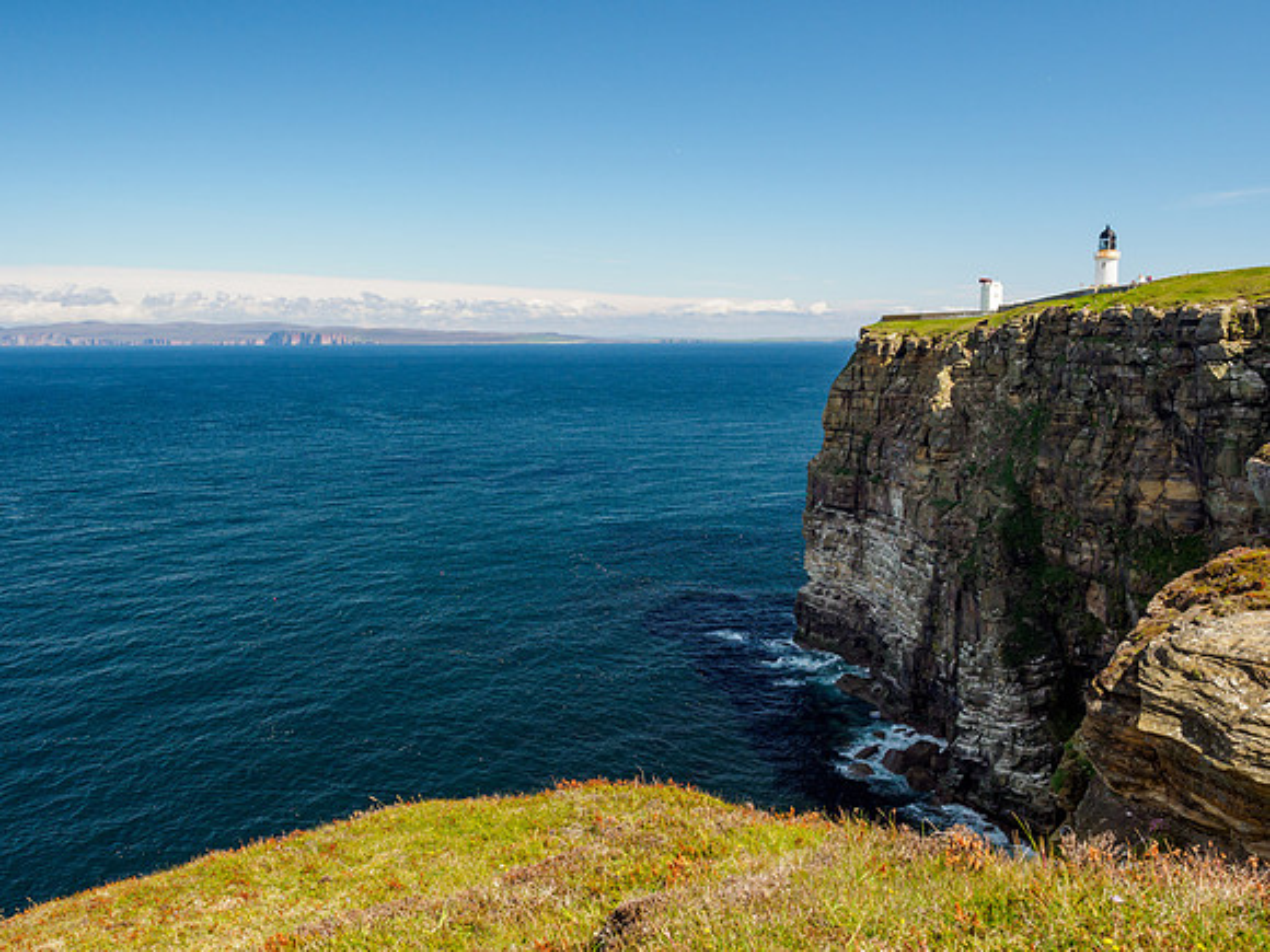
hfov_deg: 59.0
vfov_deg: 46.0
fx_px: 1121
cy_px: 476
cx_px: 635
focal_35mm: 31
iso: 200
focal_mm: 15
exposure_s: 1/320
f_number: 5.6
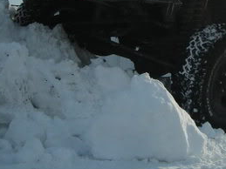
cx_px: 187
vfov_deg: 15.5
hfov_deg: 20.6
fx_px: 613
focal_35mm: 94
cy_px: 8
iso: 50
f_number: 6.4
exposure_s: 1/230
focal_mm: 6.3
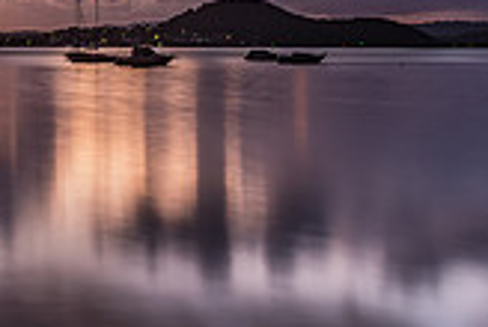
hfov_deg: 20.4
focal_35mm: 96
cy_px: 41
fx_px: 1304
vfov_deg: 14.2
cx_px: -23
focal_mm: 16
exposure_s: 30
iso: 50
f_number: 9
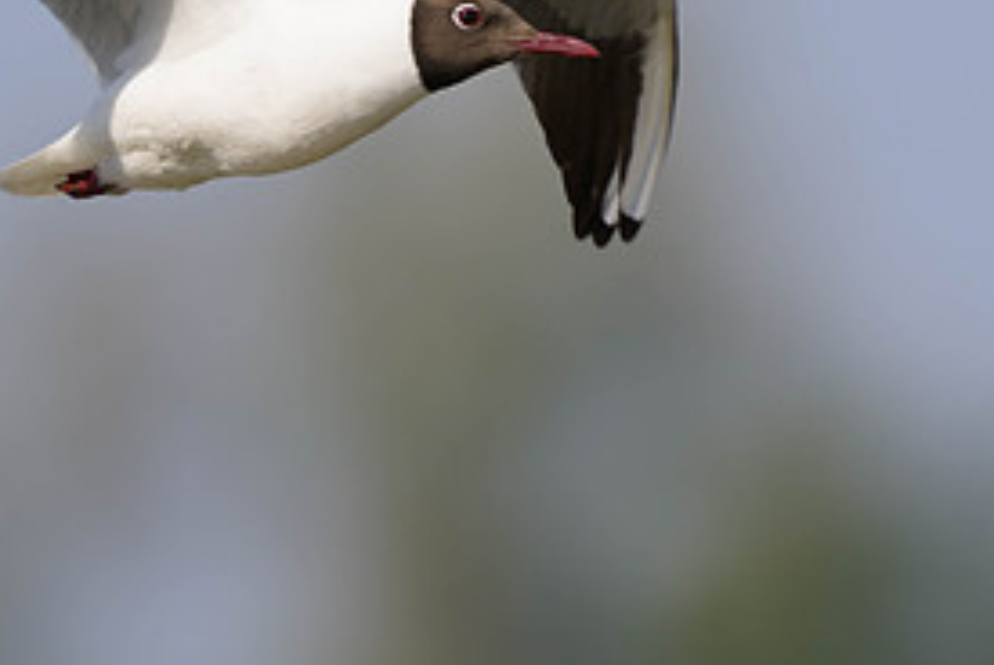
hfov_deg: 0.9
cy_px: 5
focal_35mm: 2240
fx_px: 61913
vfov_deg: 0.6
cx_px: 569
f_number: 4
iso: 110
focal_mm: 560
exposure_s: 1/1600
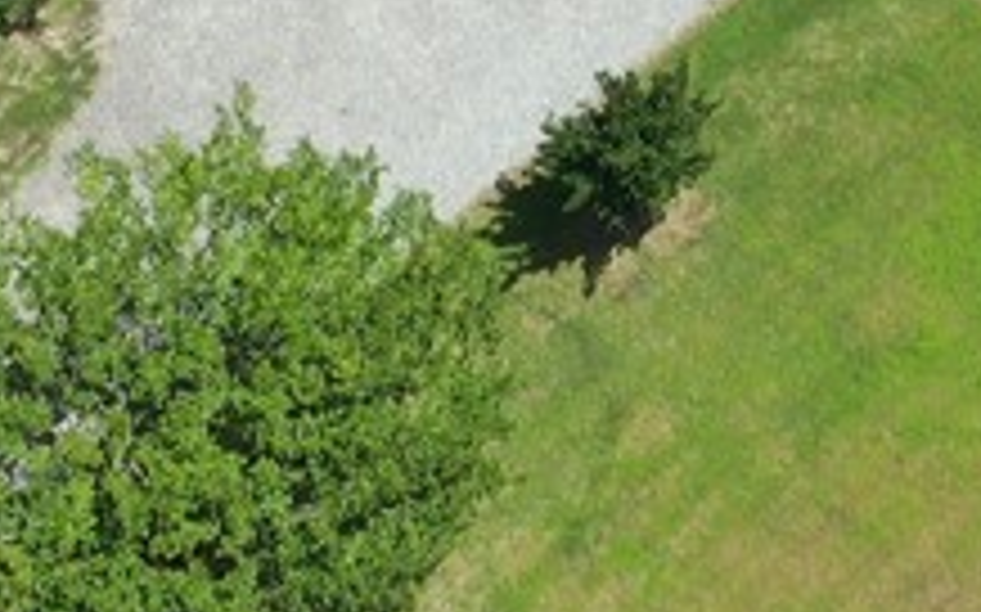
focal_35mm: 142
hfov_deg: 14.5
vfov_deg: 8.4
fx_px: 3794
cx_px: 954
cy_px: -864
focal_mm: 10.26
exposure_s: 1/320
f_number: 5
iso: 100
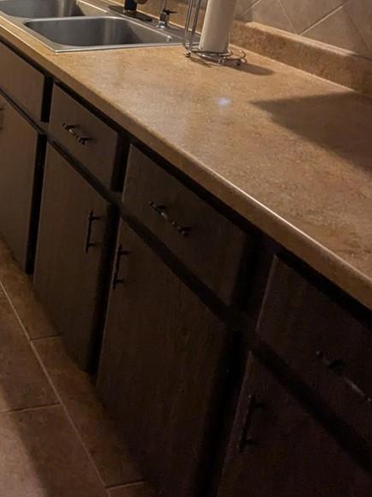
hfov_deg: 31.6
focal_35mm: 36
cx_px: -97
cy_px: 49
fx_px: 516
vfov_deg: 46.3
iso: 122
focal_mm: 1.95
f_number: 2.2
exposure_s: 1/30
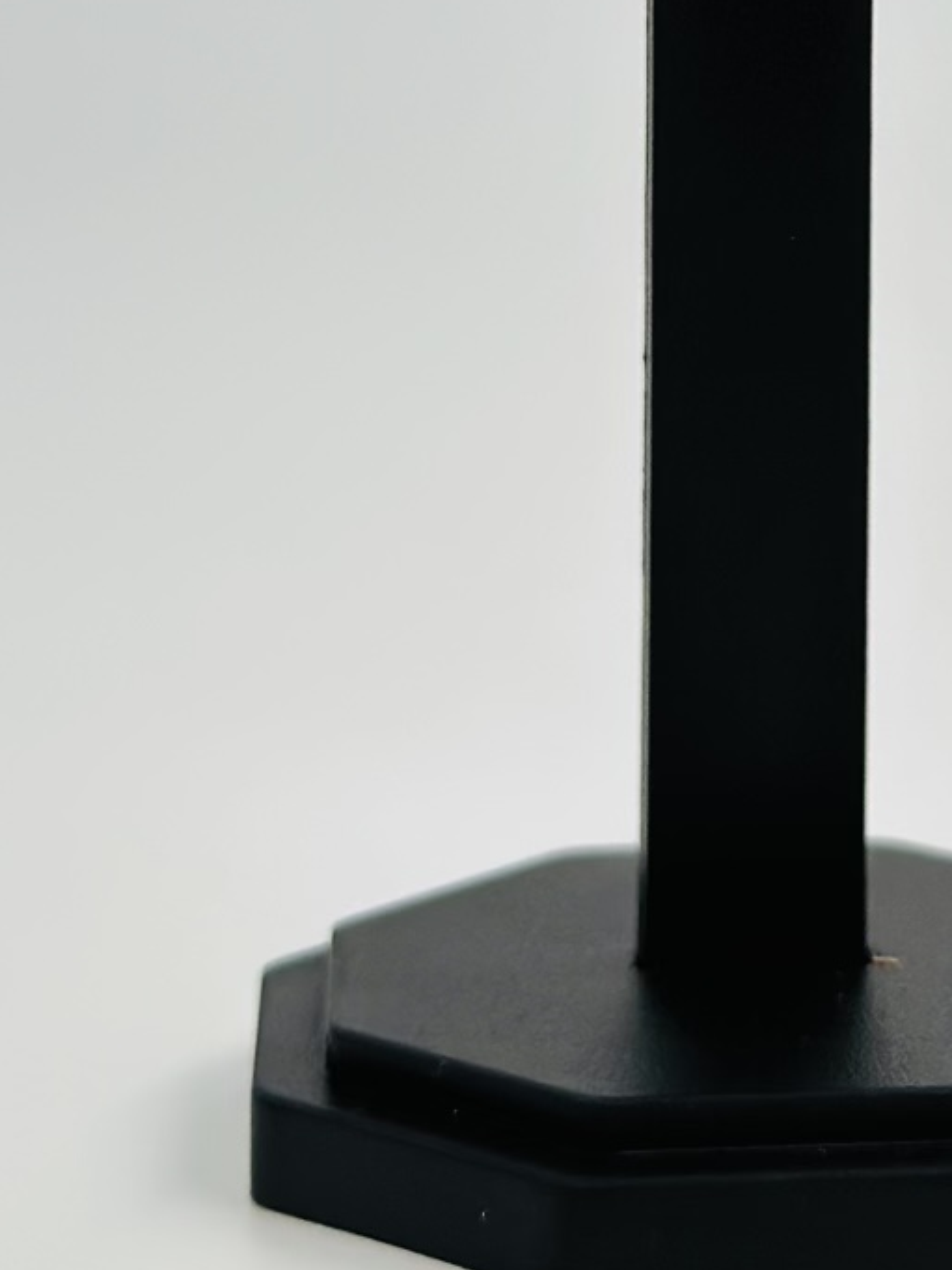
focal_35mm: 142
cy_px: -354
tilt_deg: -2.8
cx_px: 840
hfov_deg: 10.4
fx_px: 5205
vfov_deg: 13.4
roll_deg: +0.8
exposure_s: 1/1517
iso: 80
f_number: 1.78
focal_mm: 6.86
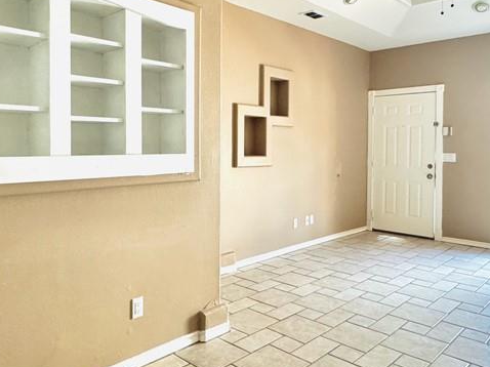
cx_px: 246
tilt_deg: -0.9
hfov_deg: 60.0
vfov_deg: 46.6
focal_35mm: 30
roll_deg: -1.0
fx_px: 424
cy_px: 152
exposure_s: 1/60
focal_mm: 2.22
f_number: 2.2
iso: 500
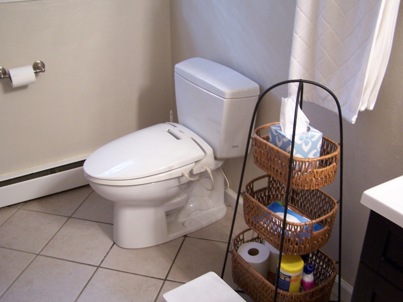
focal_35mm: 38
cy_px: 151
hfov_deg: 49.0
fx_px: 442
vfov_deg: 37.7
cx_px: 202
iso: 140
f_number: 2.8
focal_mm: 6.3
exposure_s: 1/10
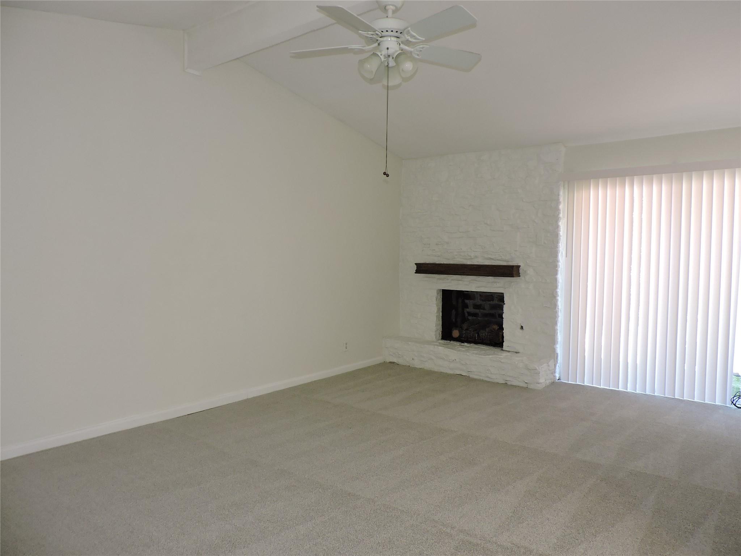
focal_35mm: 24
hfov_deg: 71.6
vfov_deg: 56.8
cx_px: 370
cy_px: 278
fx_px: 514
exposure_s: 1/40
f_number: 3
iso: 200
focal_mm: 4.3
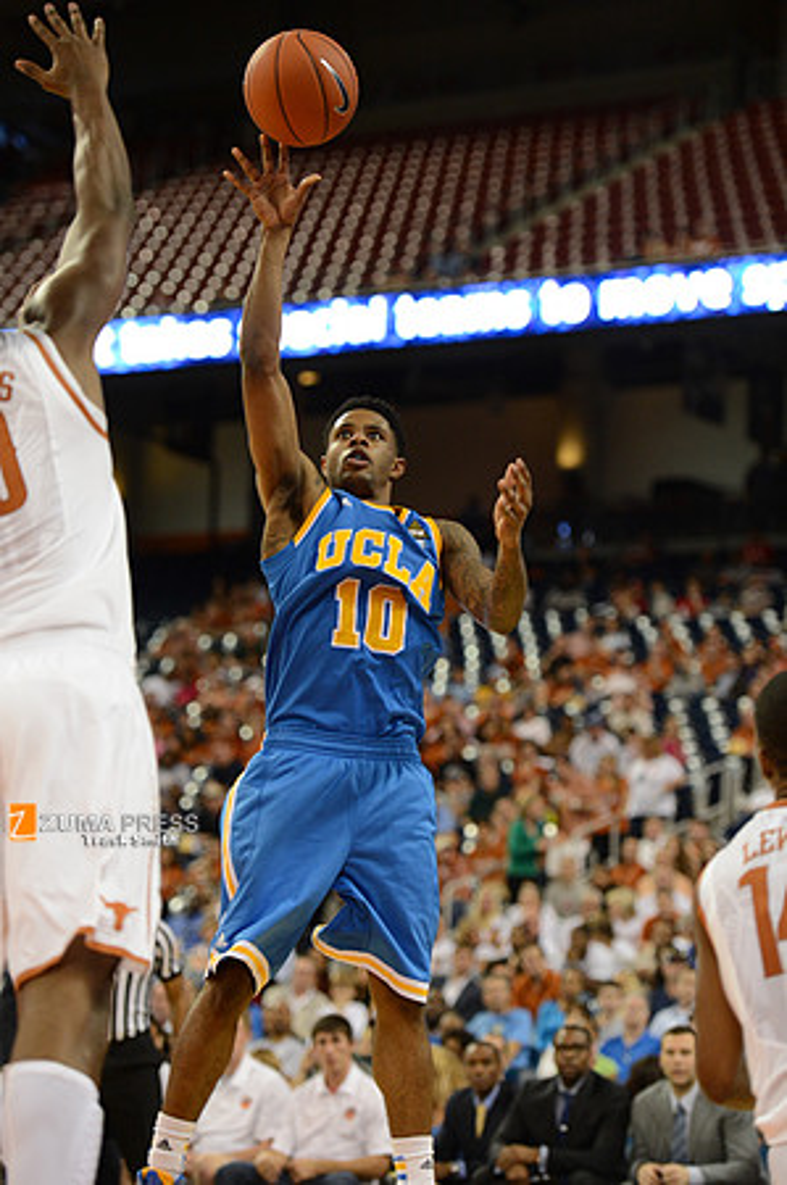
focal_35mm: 112
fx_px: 3681
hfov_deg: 12.2
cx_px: 394
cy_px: 592
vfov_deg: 18.3
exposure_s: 1/1250
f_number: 2.8
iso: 3200
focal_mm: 112
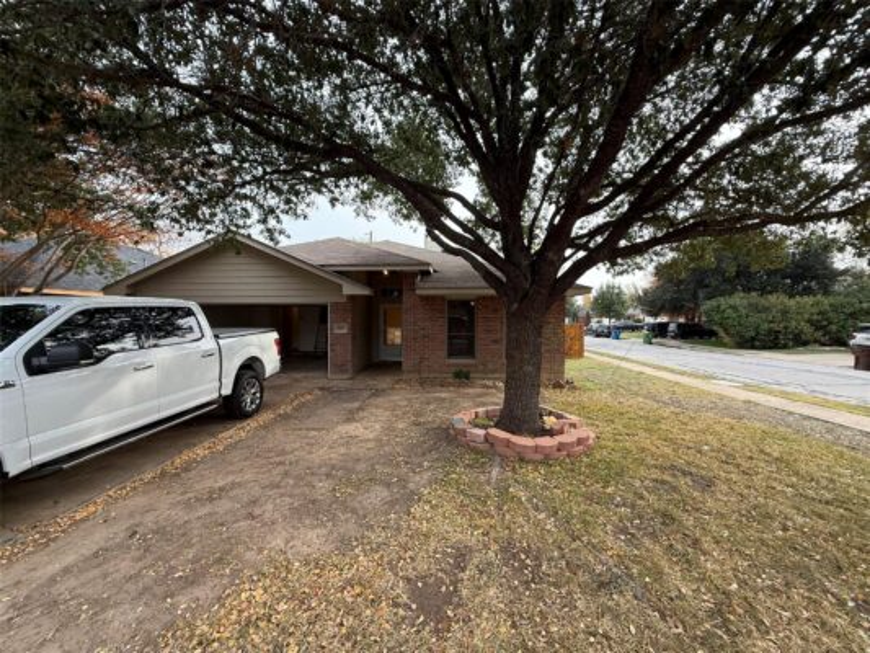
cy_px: 326
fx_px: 352
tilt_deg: -1.0
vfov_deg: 85.7
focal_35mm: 14
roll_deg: +0.4
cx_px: 435
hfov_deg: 102.1
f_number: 2.2
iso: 64
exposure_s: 1/176
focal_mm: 2.22
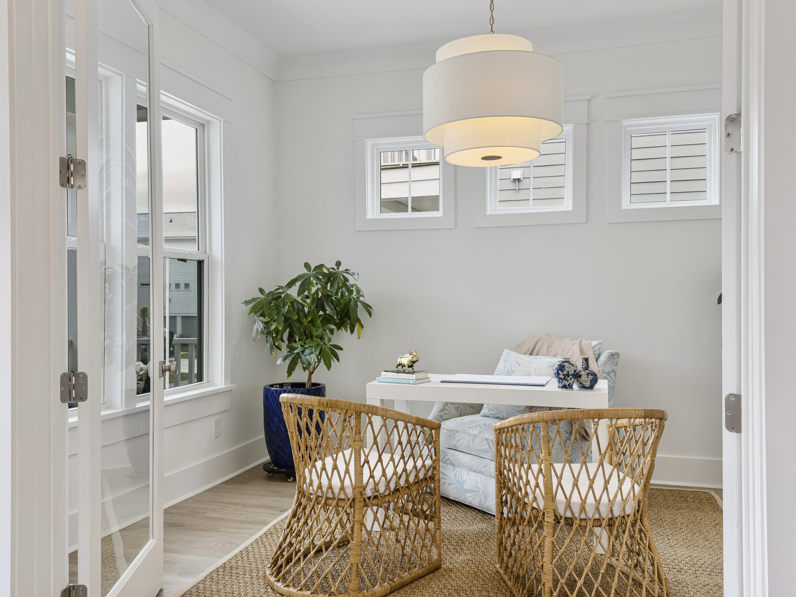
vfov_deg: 45.4
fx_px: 713
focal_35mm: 31
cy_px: 298
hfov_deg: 58.4
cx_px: 398
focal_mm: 6.76
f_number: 1.8
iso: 64
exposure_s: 1/210
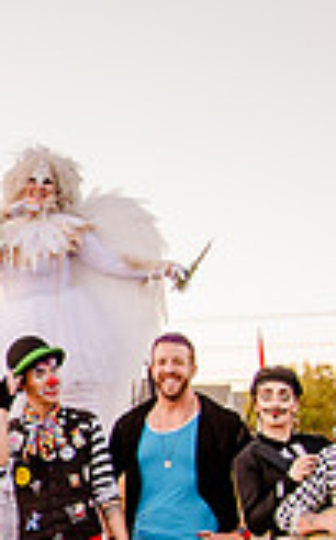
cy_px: 375
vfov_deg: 16.8
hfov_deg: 9.8
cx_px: -343
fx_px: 1823
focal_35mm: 124
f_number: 4
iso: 400
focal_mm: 27
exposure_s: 1/160
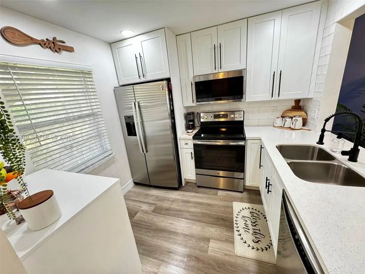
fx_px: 148
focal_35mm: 14
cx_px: 182
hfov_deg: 102.1
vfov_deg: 85.7
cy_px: 137
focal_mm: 2.22
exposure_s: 1/60
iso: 400
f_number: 2.2
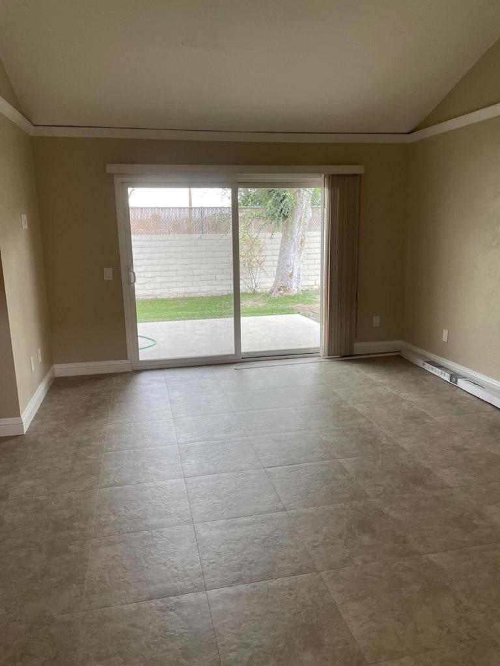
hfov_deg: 53.1
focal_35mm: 26
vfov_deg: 67.3
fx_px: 501
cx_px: 250
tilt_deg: -11.5
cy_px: 333
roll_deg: +1.7
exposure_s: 1/60
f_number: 1.6
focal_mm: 4.2
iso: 80
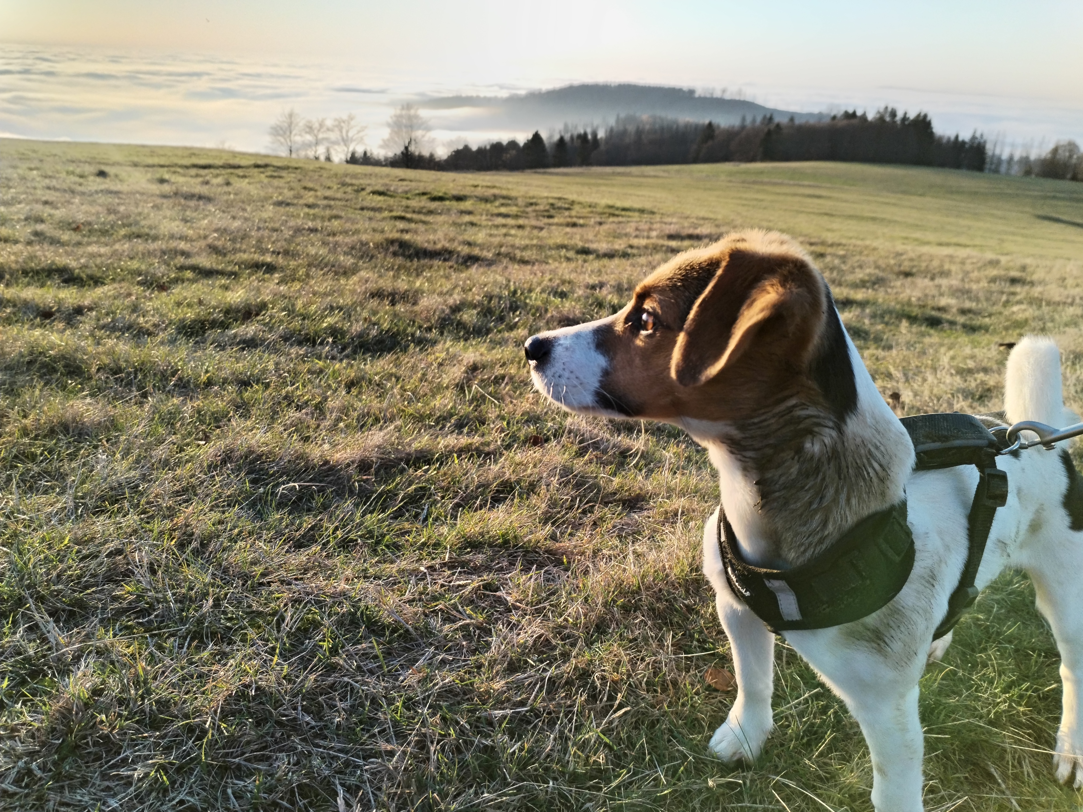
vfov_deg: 48.2
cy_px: 406
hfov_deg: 61.7
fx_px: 907
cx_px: 542
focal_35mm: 29
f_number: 1.8
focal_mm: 4.75
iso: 100
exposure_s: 1/476
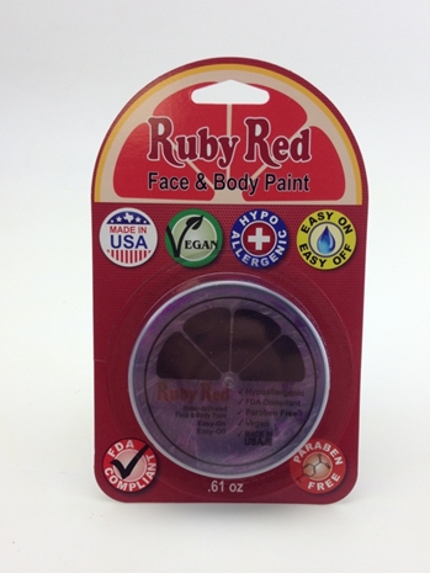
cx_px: 227
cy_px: 333
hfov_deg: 36.8
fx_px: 646
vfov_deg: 47.7
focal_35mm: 39
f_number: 2.4
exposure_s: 1/120
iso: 50
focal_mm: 4.12
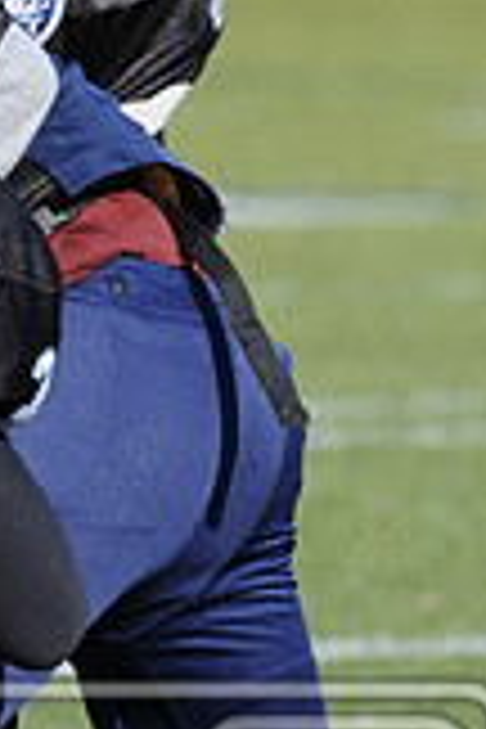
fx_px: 32580
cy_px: 891
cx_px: -128
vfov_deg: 1.3
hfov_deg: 0.9
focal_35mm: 1609
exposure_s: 1/500
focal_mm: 300
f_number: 7.1
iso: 200
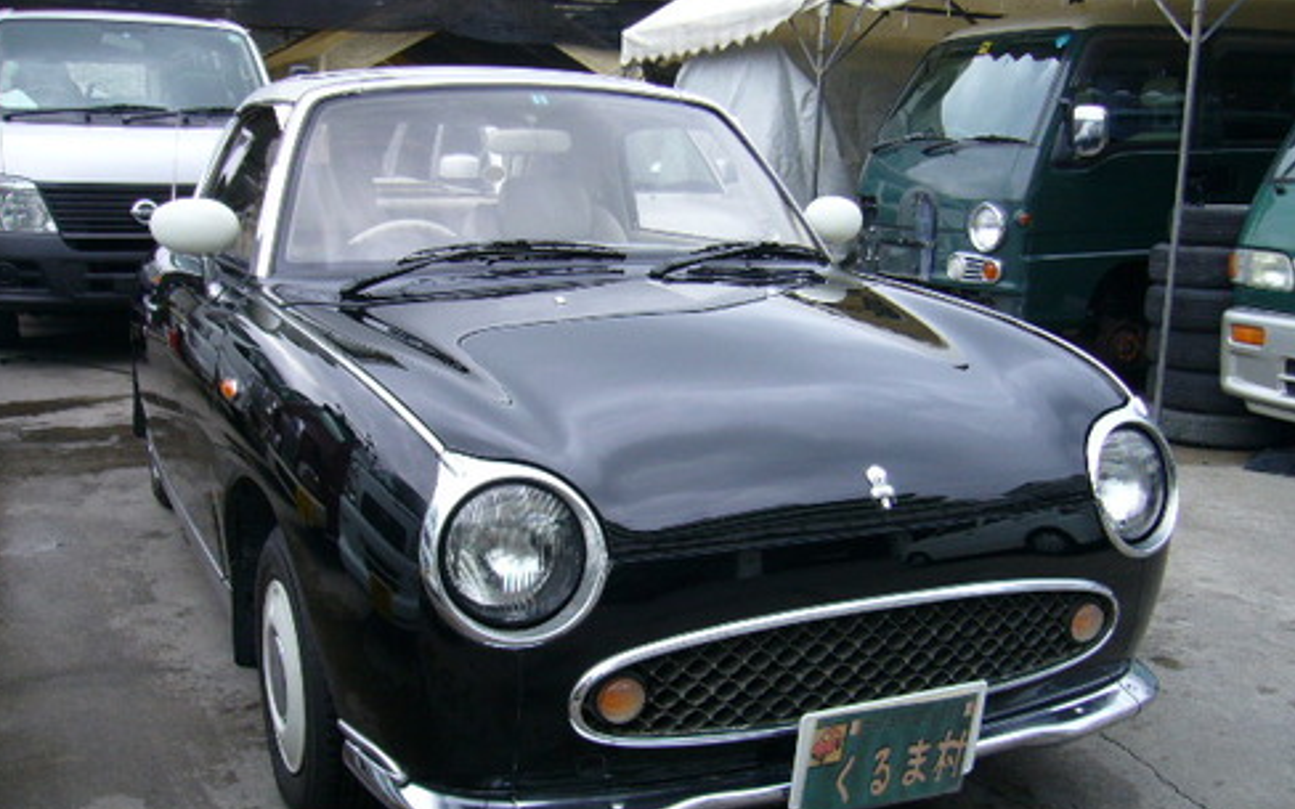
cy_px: 431
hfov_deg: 51.5
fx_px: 1341
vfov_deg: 33.6
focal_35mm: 38
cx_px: 645
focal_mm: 5.8
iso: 80
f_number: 2.8
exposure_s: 1/200
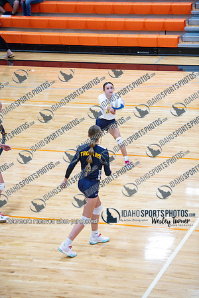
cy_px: 149
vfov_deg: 15.2
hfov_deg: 10.2
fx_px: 1119
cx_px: 100
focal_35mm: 135
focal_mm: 135
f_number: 3.2
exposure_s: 1/800
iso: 5000
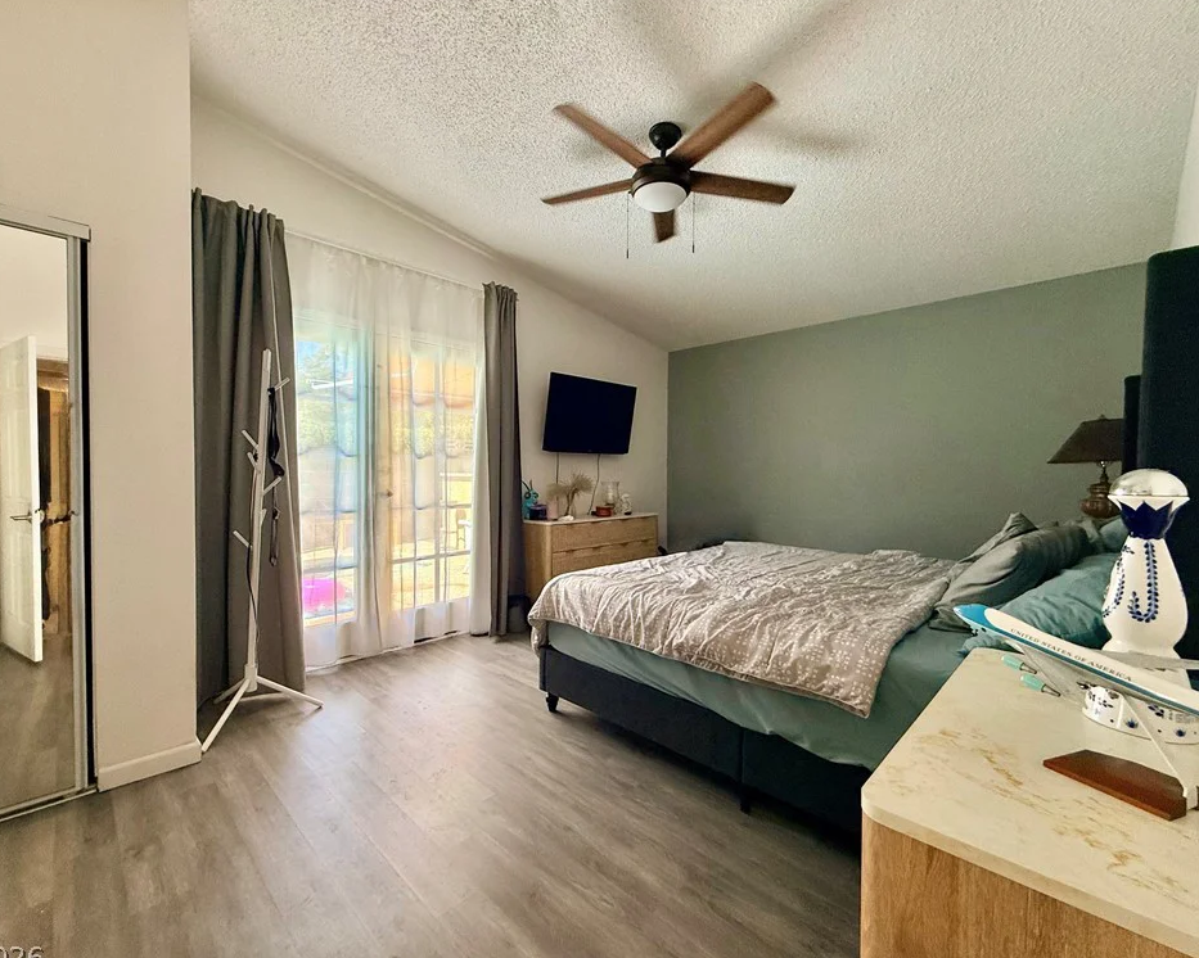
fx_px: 532
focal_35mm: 15
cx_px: 562
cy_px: 485
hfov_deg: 96.7
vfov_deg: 84.0
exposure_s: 1/120
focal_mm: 2.22
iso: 80
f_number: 2.2
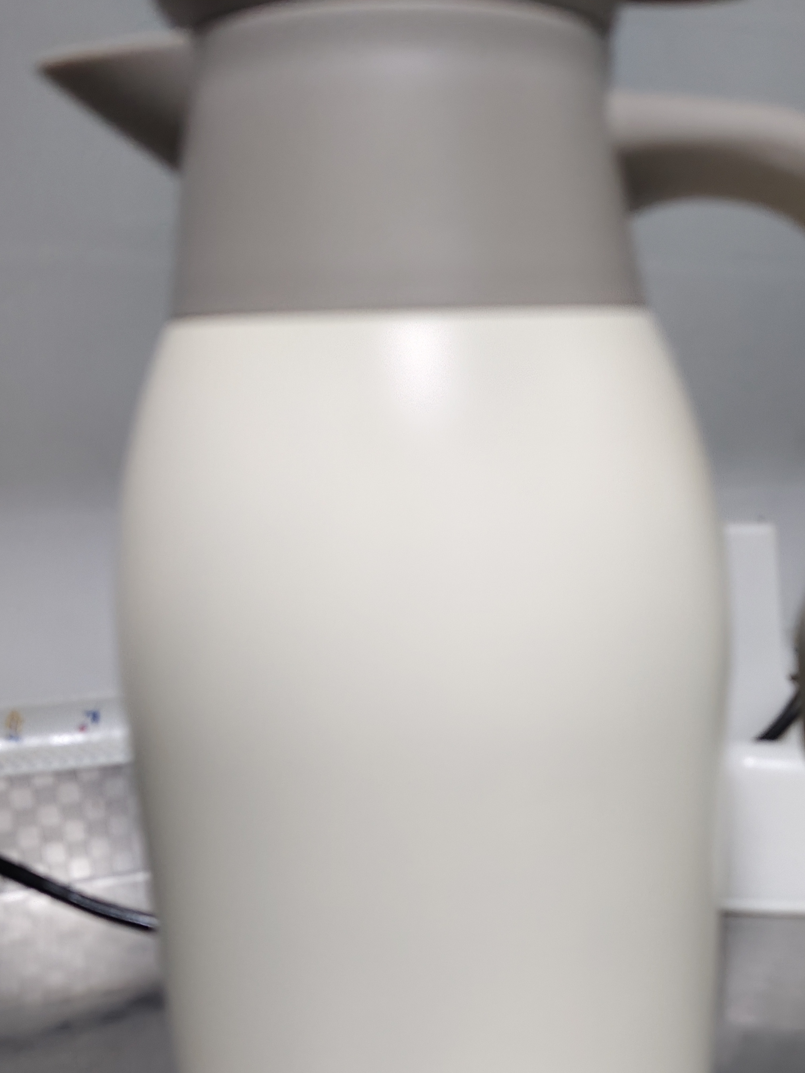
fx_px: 1085
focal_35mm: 35
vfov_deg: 51.4
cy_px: 741
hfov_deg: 40.5
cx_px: 496
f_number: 1.88
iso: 2057
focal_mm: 5.56
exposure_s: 1/40
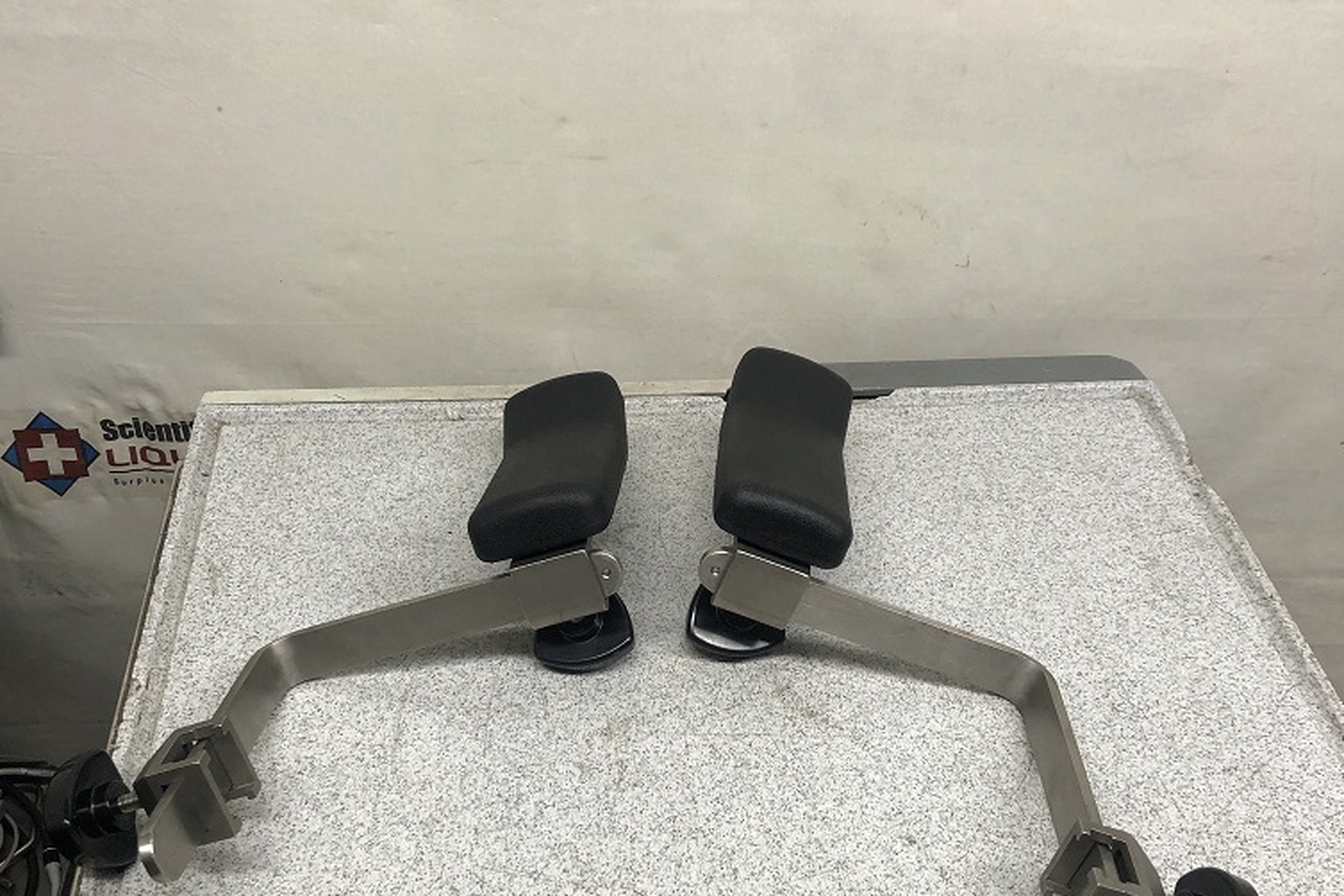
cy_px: 598
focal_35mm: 39
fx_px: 1456
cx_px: 673
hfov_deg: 49.6
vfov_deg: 33.9
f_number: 1.8
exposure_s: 1/40
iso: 25
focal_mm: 3.99
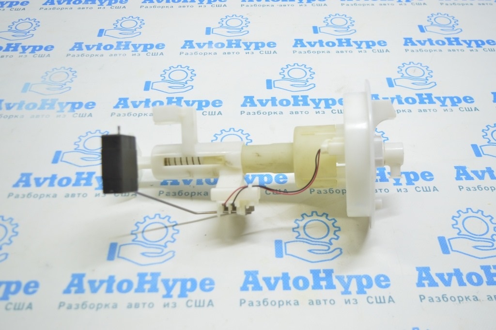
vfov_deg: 34.2
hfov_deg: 49.6
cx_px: 248
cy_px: 165
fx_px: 537
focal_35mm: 39
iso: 400
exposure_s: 1/40
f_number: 4
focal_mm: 26
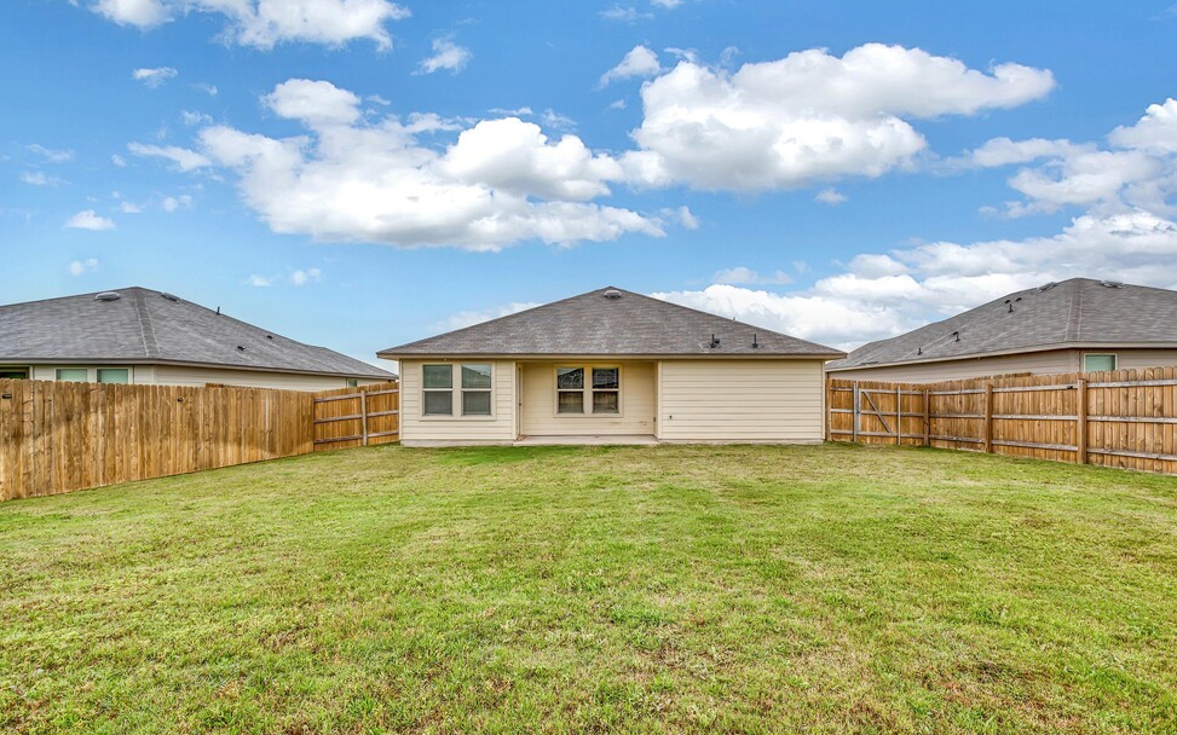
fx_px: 481
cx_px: 611
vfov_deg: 74.6
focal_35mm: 15
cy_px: 401
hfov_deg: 101.4
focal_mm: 14
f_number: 8
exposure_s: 1/200
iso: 100
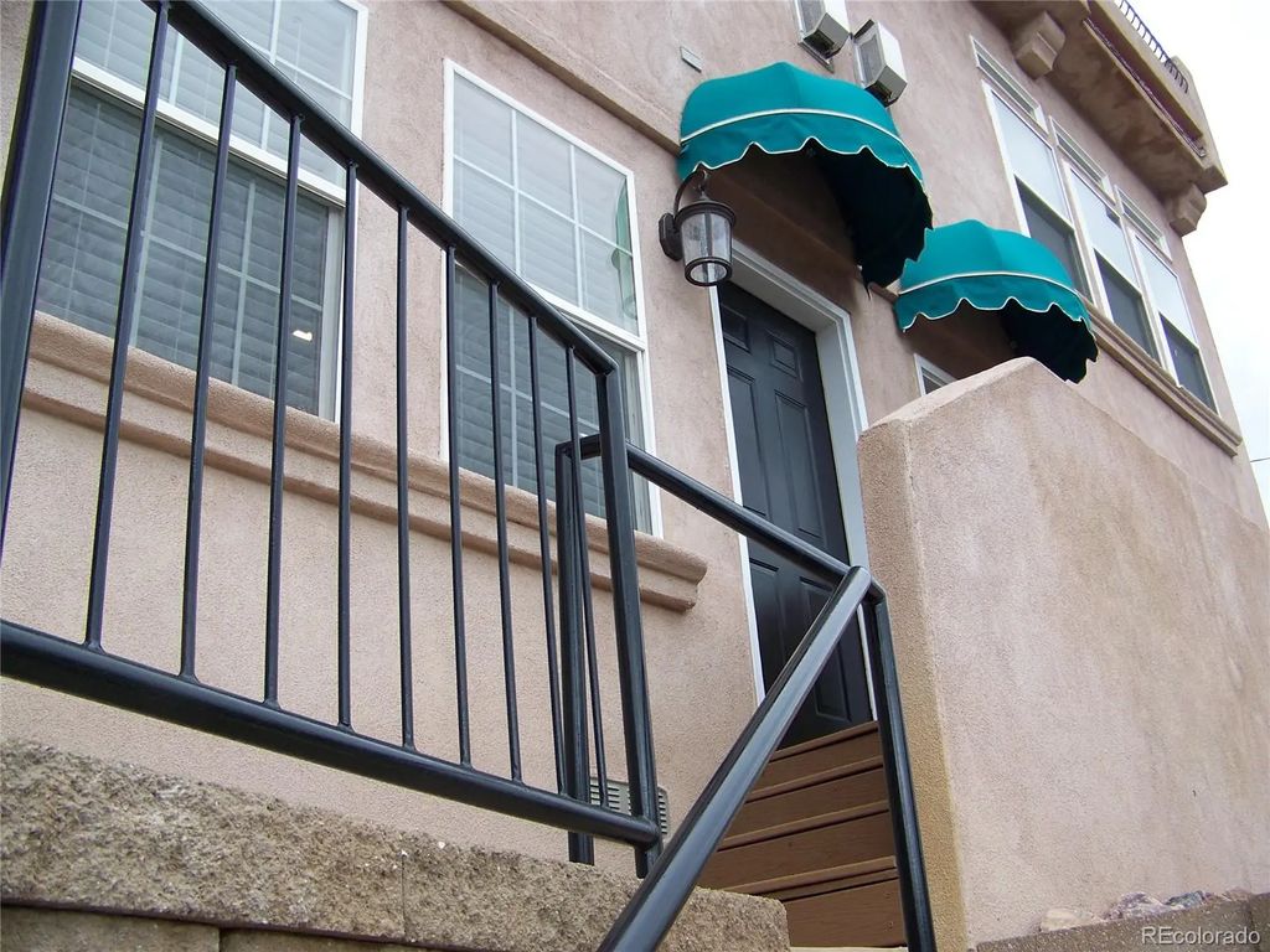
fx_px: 1321
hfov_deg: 51.4
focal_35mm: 36
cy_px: 476
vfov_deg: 39.7
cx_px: 635
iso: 64
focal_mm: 5.85
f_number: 2.8
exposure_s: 1/250
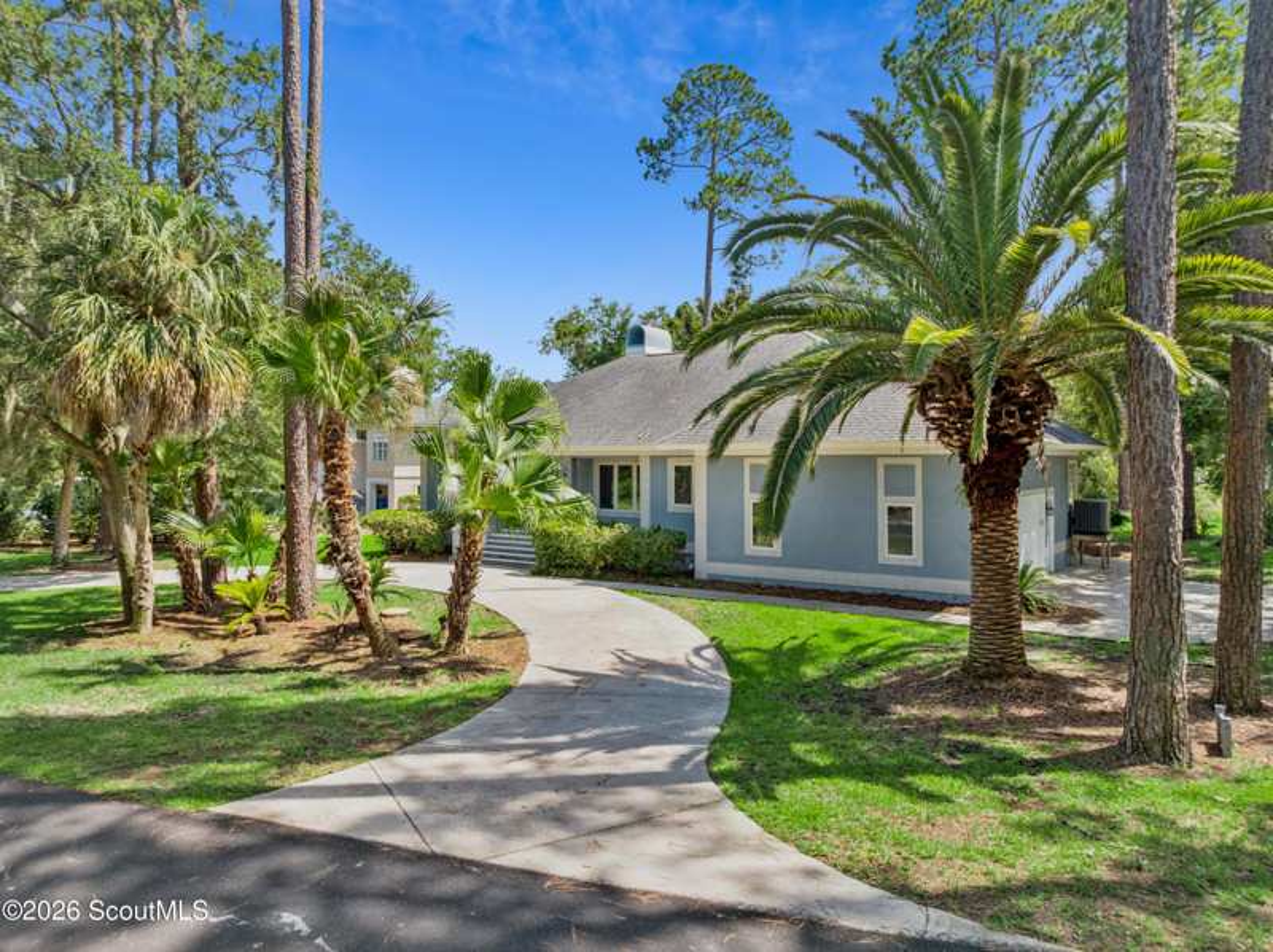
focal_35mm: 24
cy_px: 476
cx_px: 636
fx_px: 882
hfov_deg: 71.7
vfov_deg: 56.7
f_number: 2.8
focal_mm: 12.29
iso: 260
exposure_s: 1/400
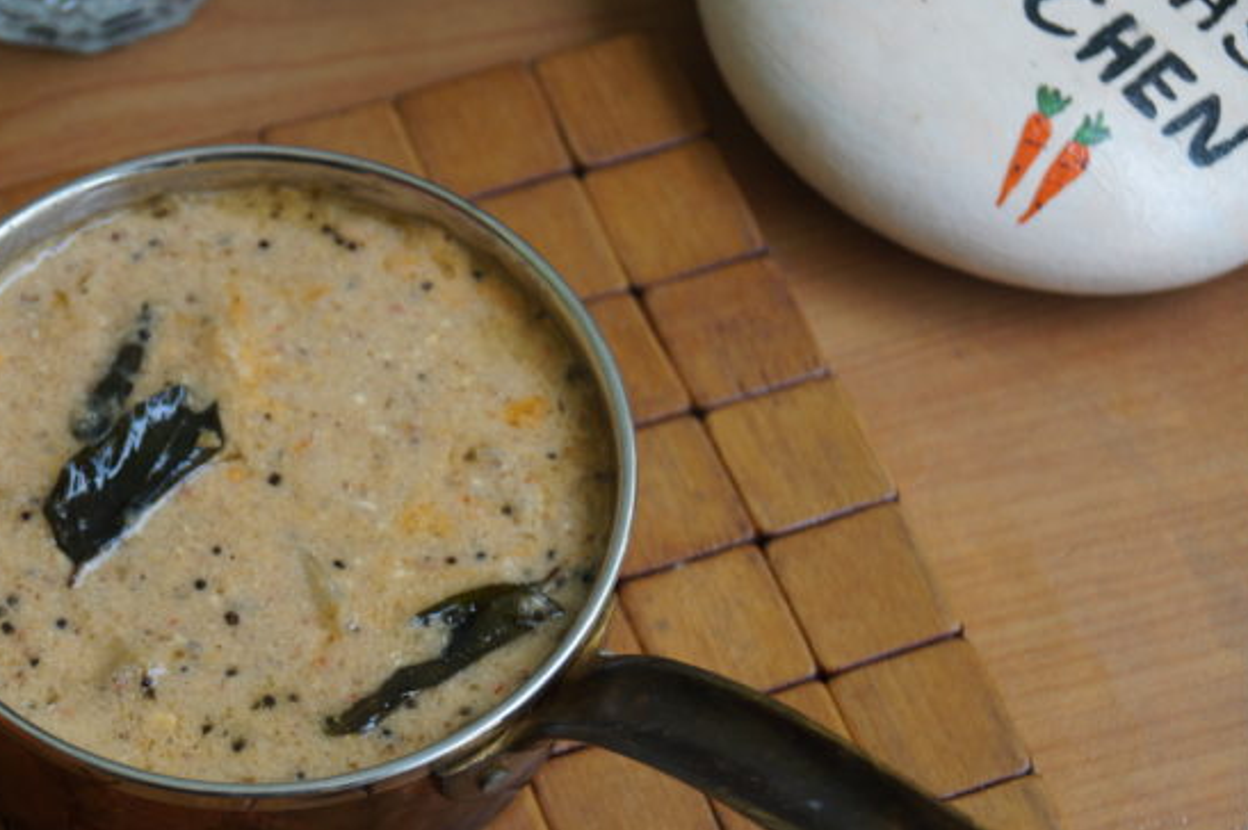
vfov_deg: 14.4
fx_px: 3281
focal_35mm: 95
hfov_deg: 21.4
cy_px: 519
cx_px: 404
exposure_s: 1/160
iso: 400
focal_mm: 45
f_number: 5.6
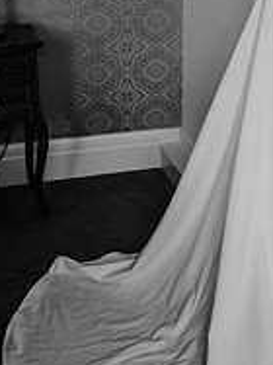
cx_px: 221
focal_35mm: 81
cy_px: 66
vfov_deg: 23.7
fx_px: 853
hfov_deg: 18.0
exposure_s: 1/80
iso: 100
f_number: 1.8
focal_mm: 35
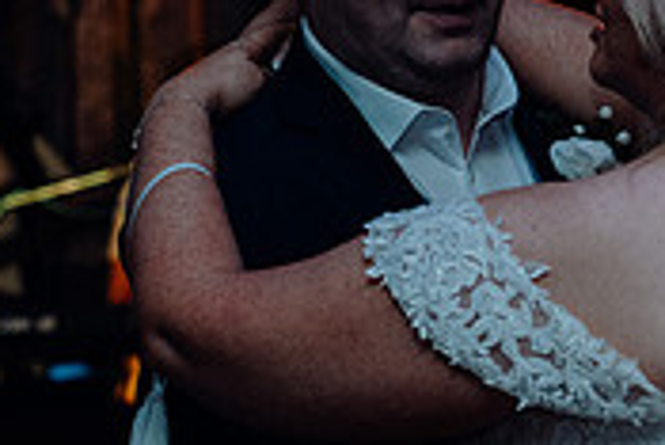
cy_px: 340
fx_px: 4289
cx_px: 509
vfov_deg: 5.9
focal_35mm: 232
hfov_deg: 8.9
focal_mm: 70
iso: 2500
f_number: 3.5
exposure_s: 1/160
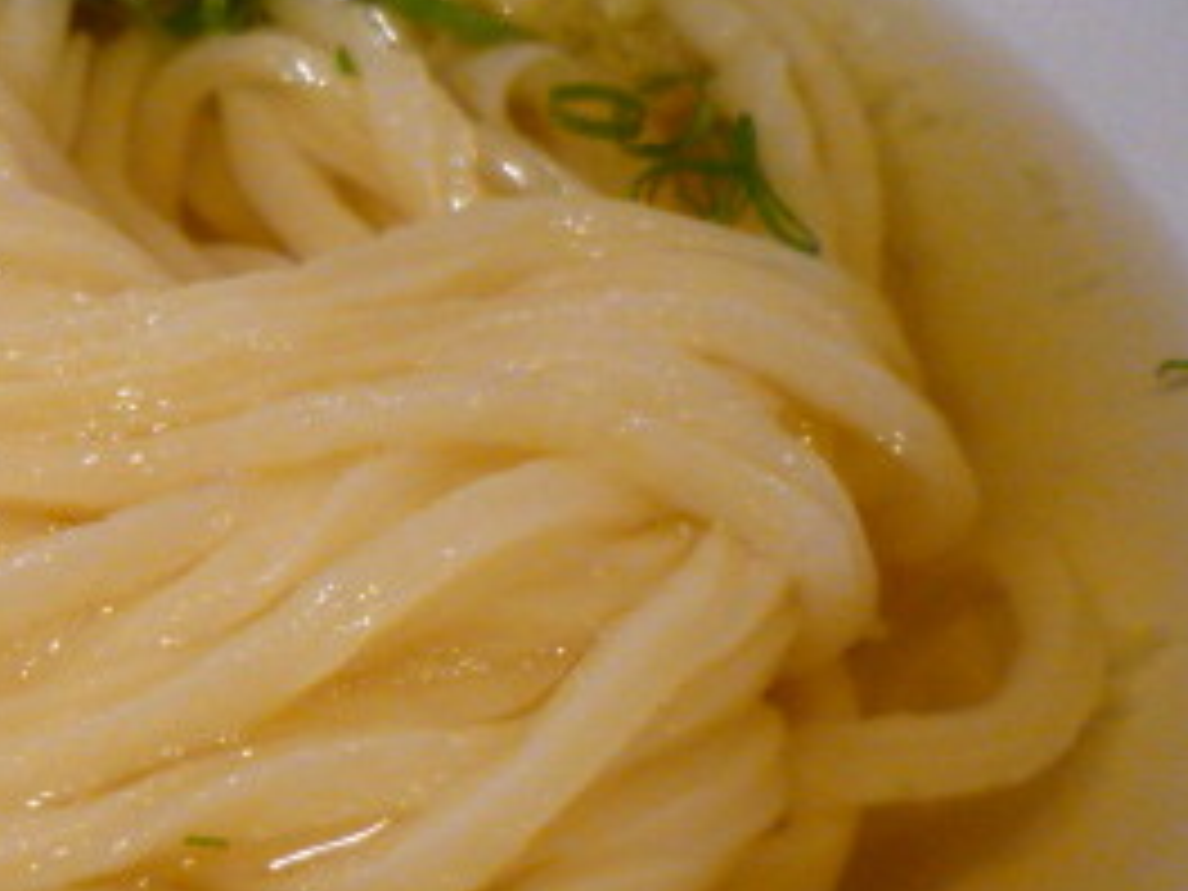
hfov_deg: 23.5
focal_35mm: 80
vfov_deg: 18.4
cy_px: 540
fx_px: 2746
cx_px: 45
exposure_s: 1/30
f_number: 2.8
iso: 400
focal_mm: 5.5
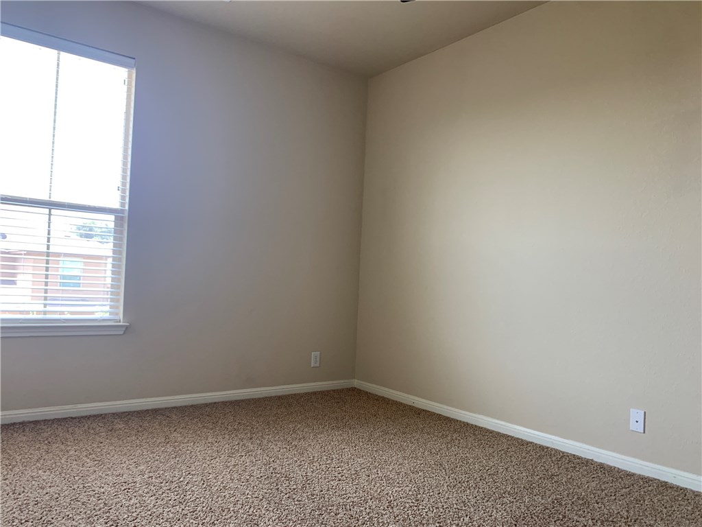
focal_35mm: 26
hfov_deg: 67.3
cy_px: 264
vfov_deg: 53.1
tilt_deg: +2.2
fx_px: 527
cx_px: 351
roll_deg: -3.1
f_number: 1.8
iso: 100
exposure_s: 1/63
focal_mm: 4.25
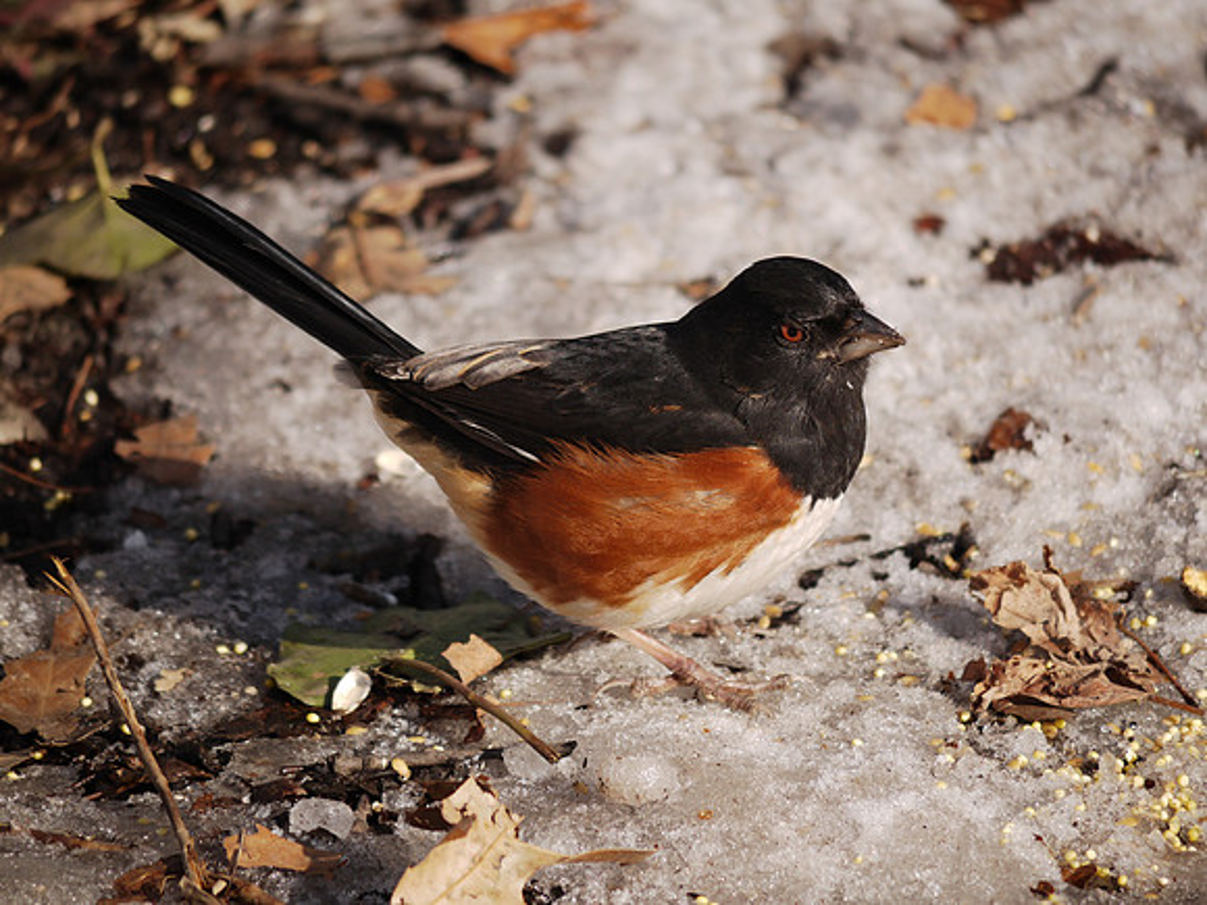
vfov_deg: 2.5
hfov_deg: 3.3
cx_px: 604
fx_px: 20921
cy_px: 452
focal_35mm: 600
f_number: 5.6
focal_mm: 300
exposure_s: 1/400
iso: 100
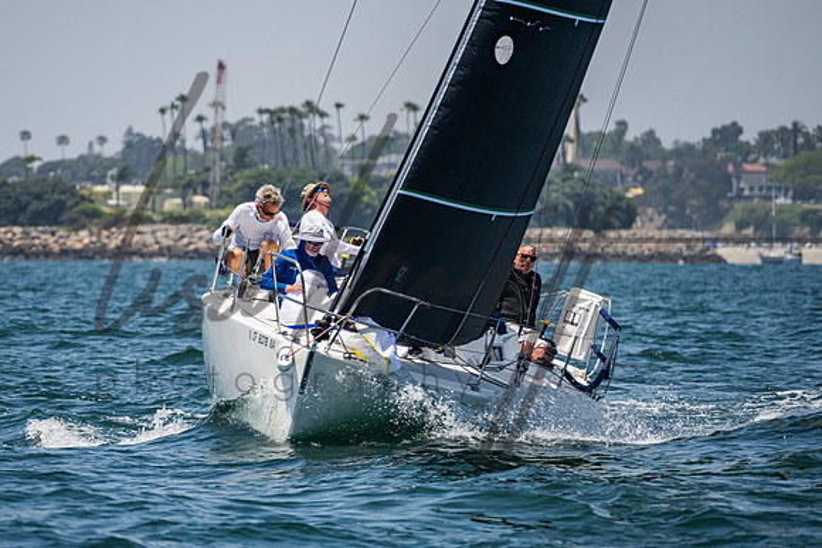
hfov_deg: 3.8
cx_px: 339
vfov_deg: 2.5
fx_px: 12502
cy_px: 254
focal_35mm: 547
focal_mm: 400
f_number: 8
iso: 400
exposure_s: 1/2500
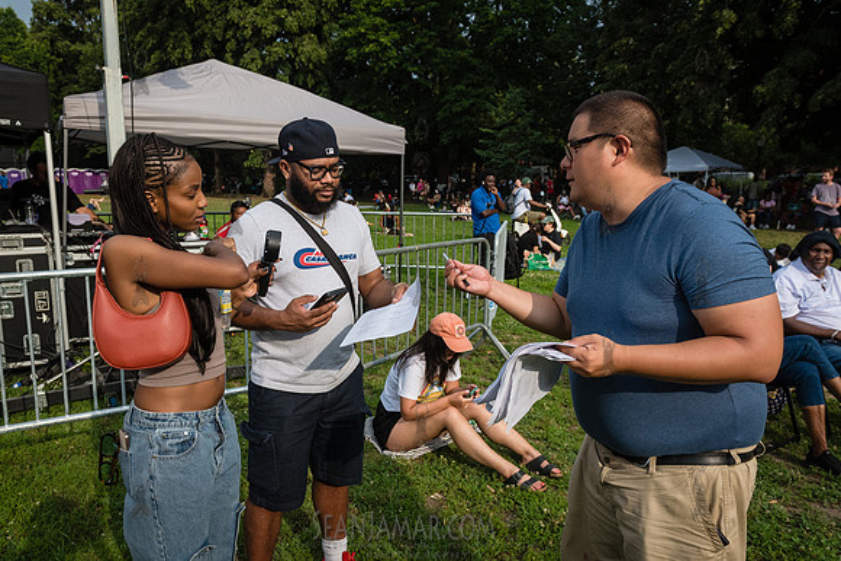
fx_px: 643
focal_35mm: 28
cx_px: 372
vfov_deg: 47.1
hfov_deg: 66.2
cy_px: 303
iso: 1000
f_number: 5
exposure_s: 1/4000
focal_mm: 24
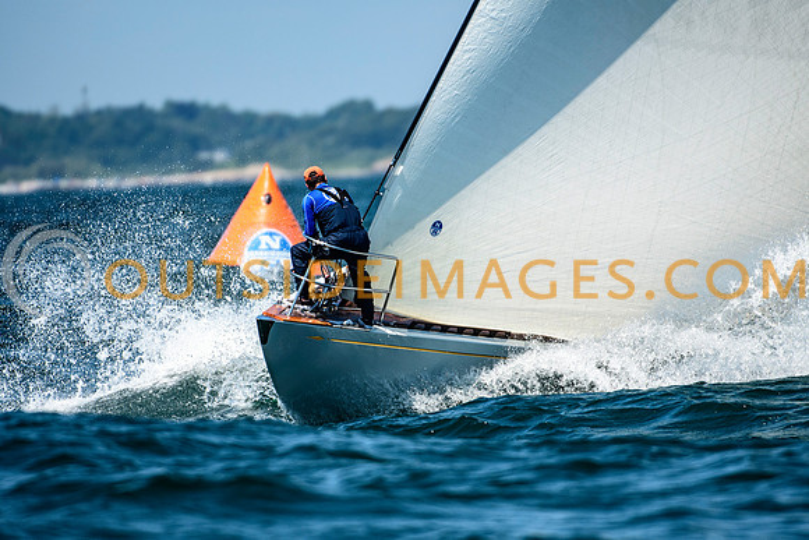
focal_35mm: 600
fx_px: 13486
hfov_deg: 3.4
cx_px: 404
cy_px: 270
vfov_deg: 2.3
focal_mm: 400
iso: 400
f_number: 5
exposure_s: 1/2500
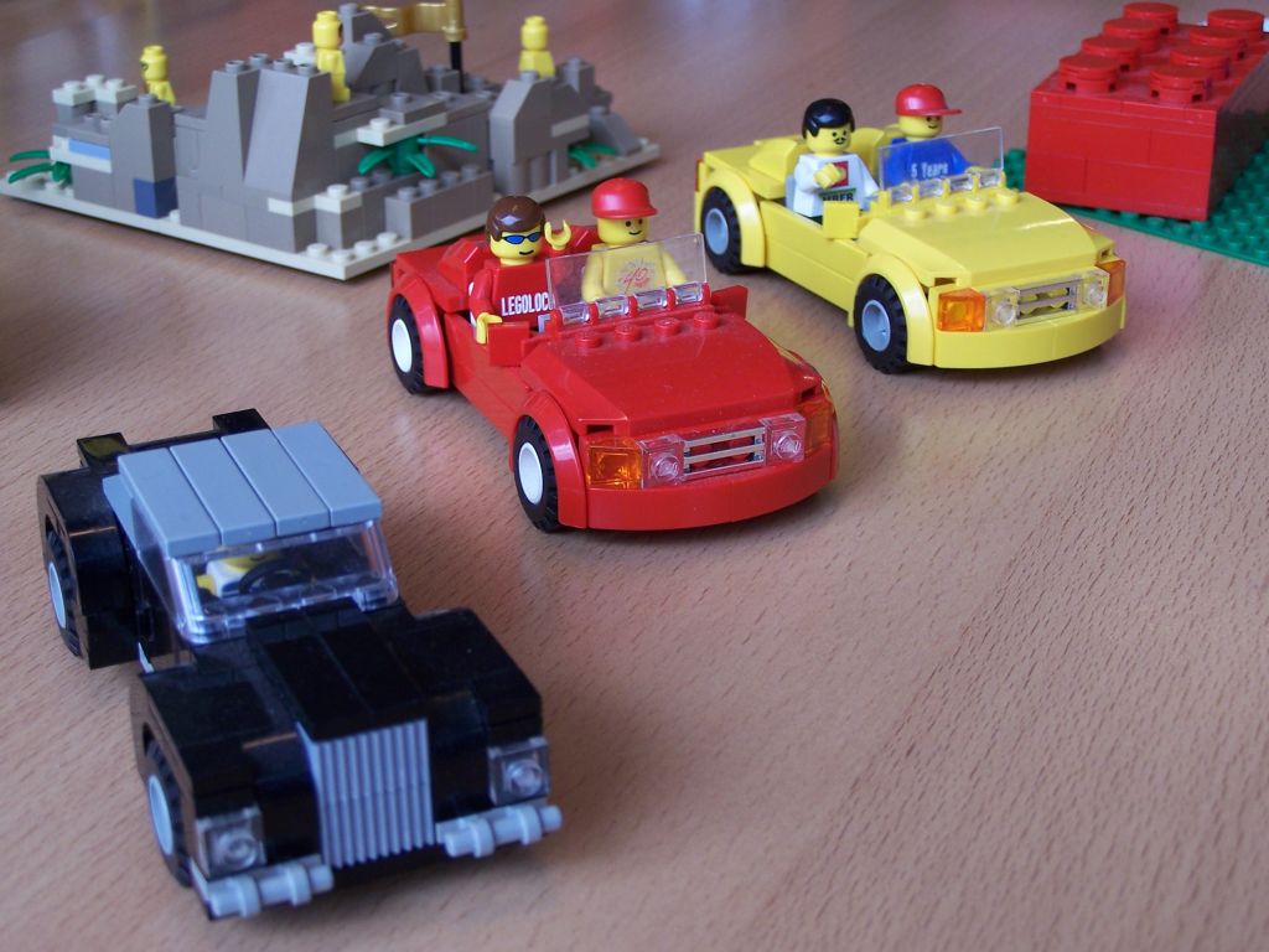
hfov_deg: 30.3
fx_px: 2346
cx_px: 634
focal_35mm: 64
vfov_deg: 22.9
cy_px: 476
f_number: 3.2
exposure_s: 1/30
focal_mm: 10.7
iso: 80
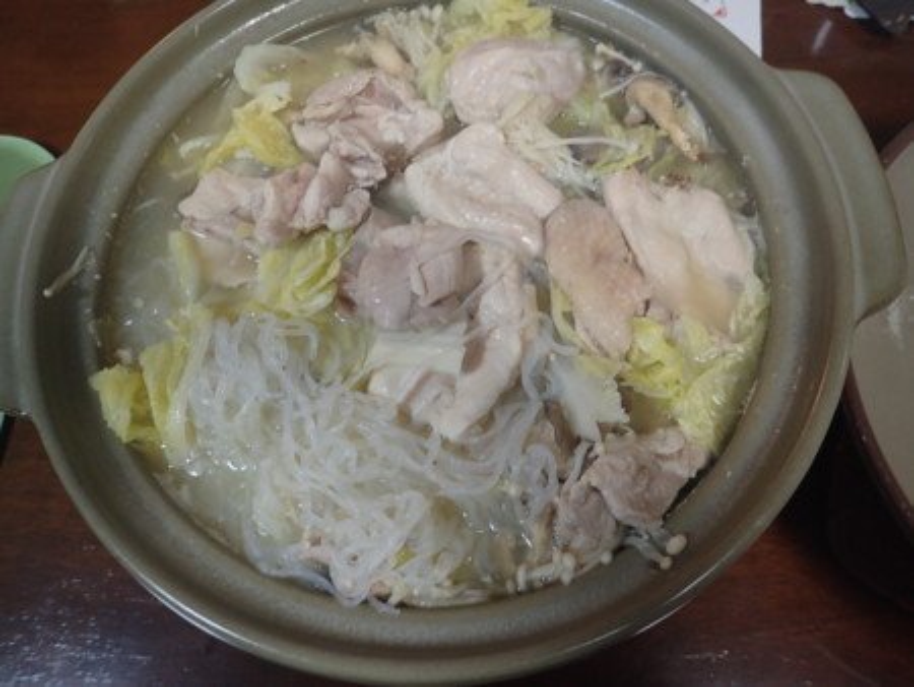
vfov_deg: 54.9
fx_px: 660
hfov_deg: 69.4
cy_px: 344
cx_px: 457
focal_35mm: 25
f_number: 2
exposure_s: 1/50
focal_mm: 4.5
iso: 200
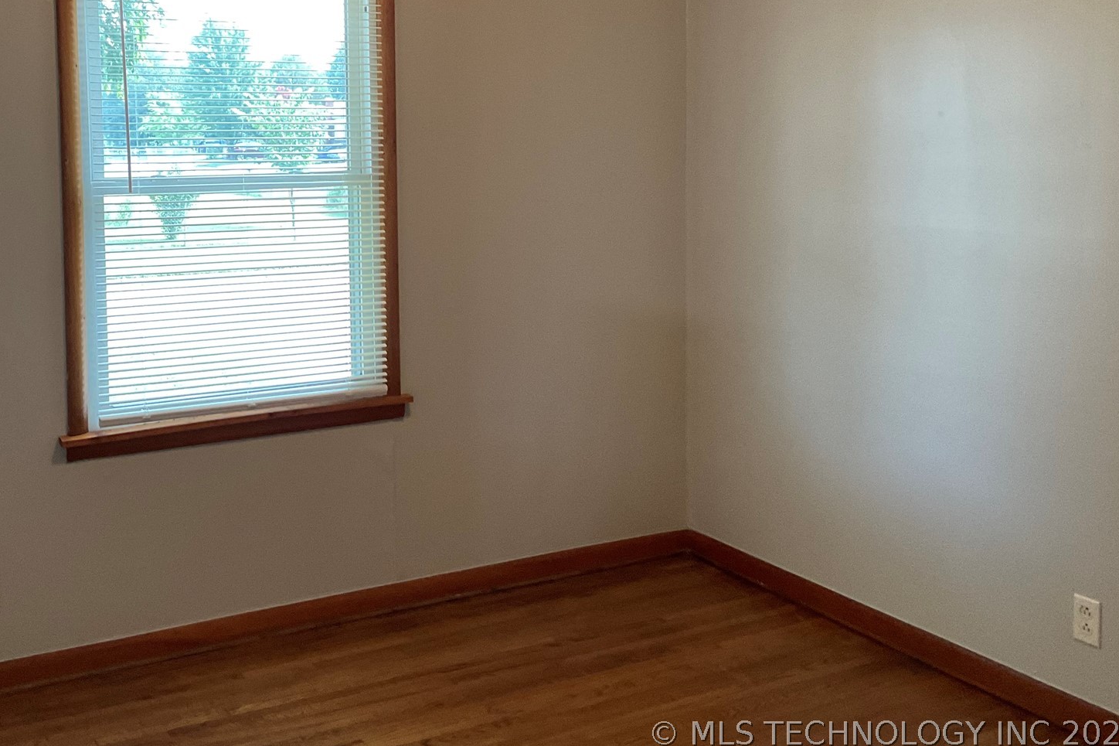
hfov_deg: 47.9
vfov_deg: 32.9
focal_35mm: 40
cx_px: 407
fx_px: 1243
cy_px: 203
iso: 100
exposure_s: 1/60
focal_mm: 3
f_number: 1.8
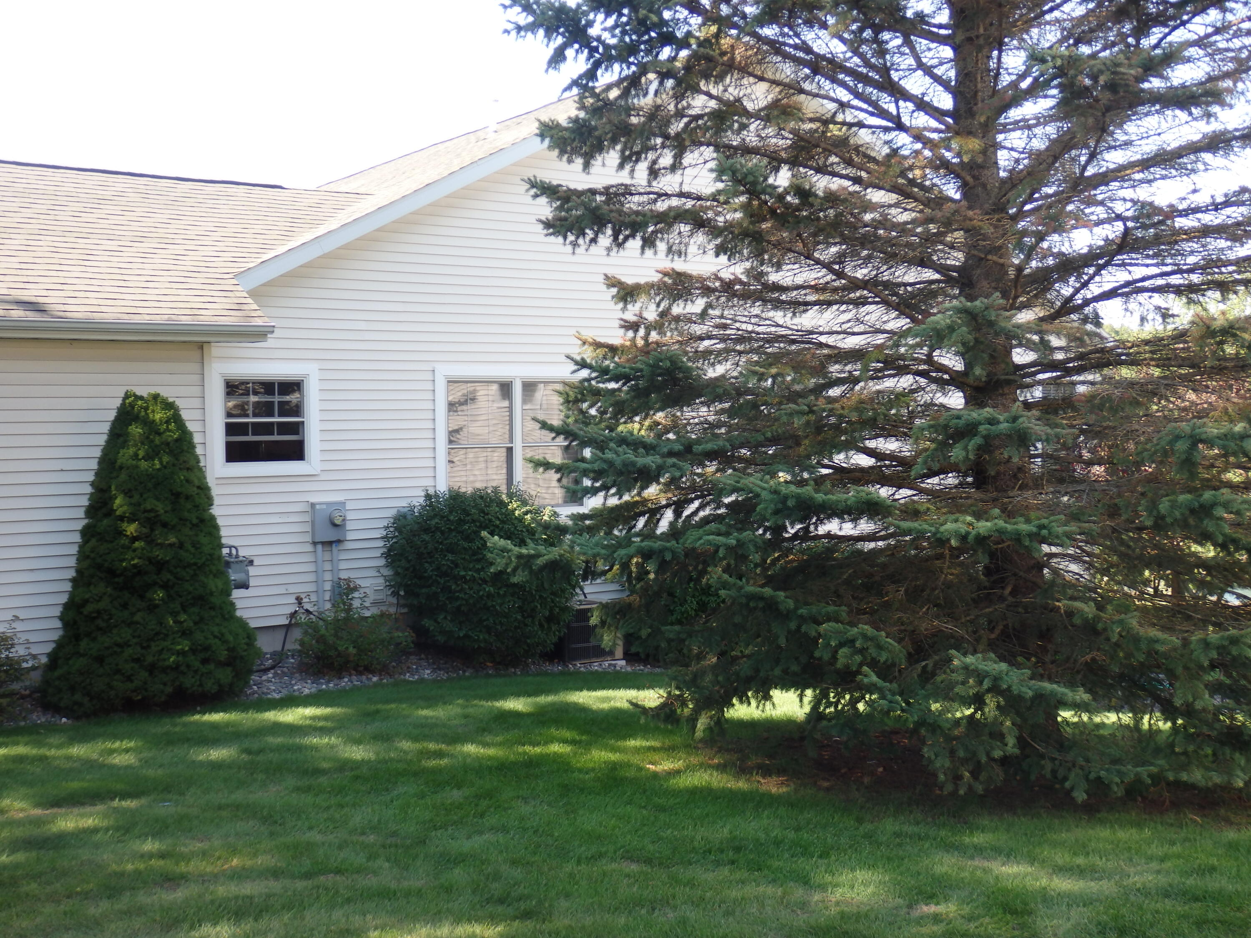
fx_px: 1337
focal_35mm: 37
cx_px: 626
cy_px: 469
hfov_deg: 50.1
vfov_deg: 38.7
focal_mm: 6.6
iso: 100
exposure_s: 1/125
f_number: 3.6
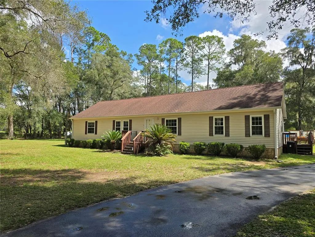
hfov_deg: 73.9
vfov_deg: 58.9
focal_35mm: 23
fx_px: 209
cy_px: 118
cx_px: 158
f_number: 1.7
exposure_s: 1/542
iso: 12
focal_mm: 6.3
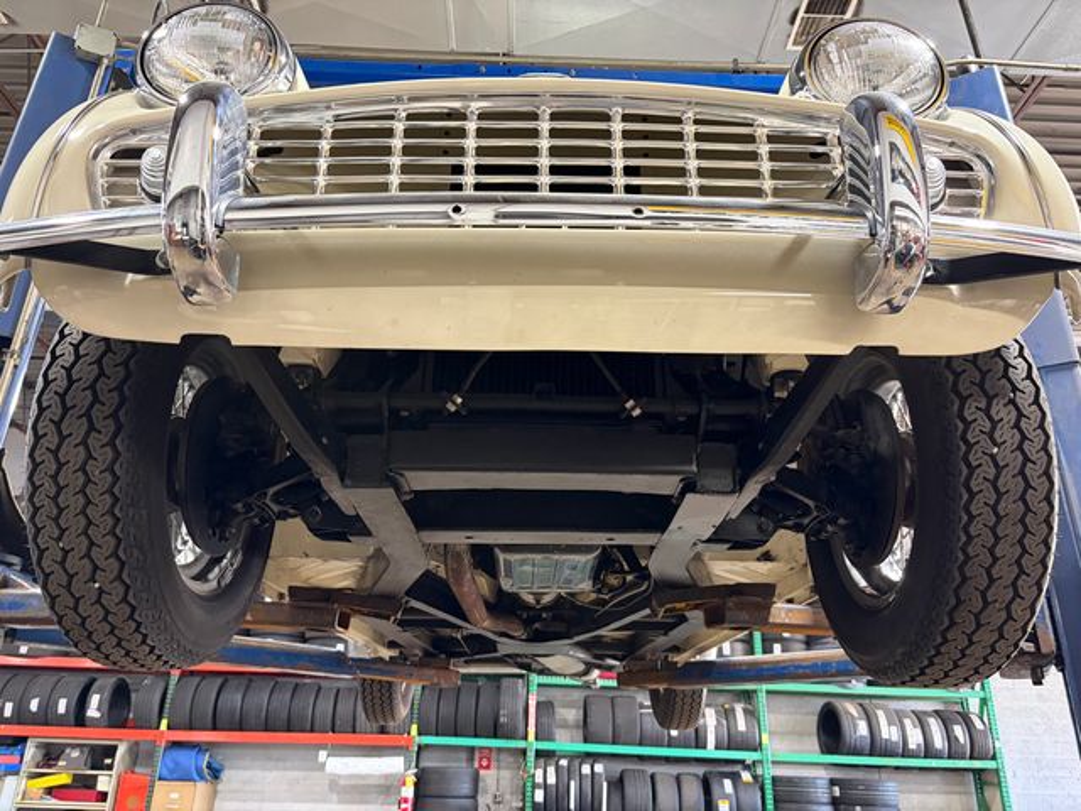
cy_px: 406
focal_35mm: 26
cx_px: 540
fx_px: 812
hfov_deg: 67.3
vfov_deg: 53.1
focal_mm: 5.96
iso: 320
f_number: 1.6
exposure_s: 1/60
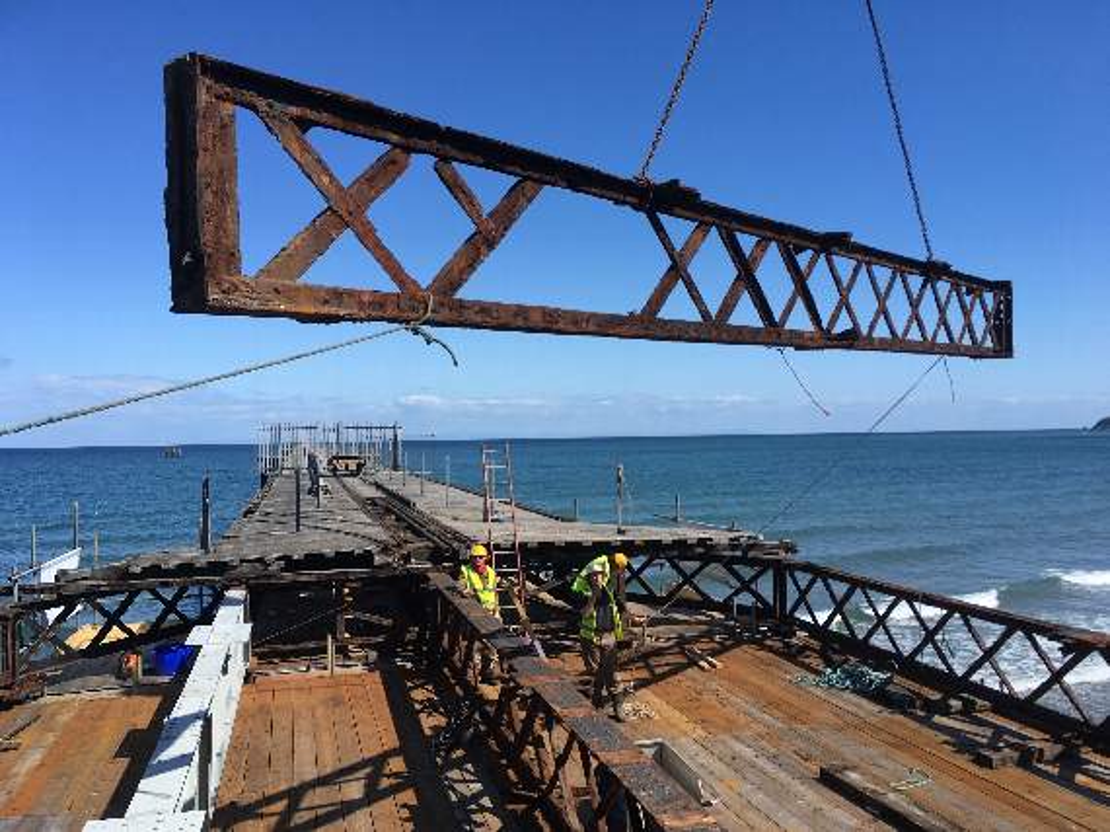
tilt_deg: -1.2
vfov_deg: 48.2
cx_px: 555
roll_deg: +0.3
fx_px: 930
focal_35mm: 29
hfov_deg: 61.7
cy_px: 416
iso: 25
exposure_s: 1/1637
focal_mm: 4.15
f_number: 2.2
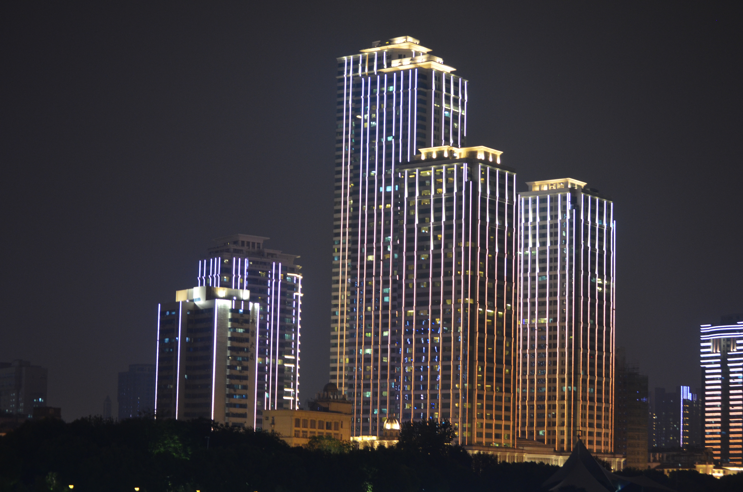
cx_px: 372
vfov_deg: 16.5
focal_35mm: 82
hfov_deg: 24.7
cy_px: 246
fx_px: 1699
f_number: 5
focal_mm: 55
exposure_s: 1/5
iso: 800
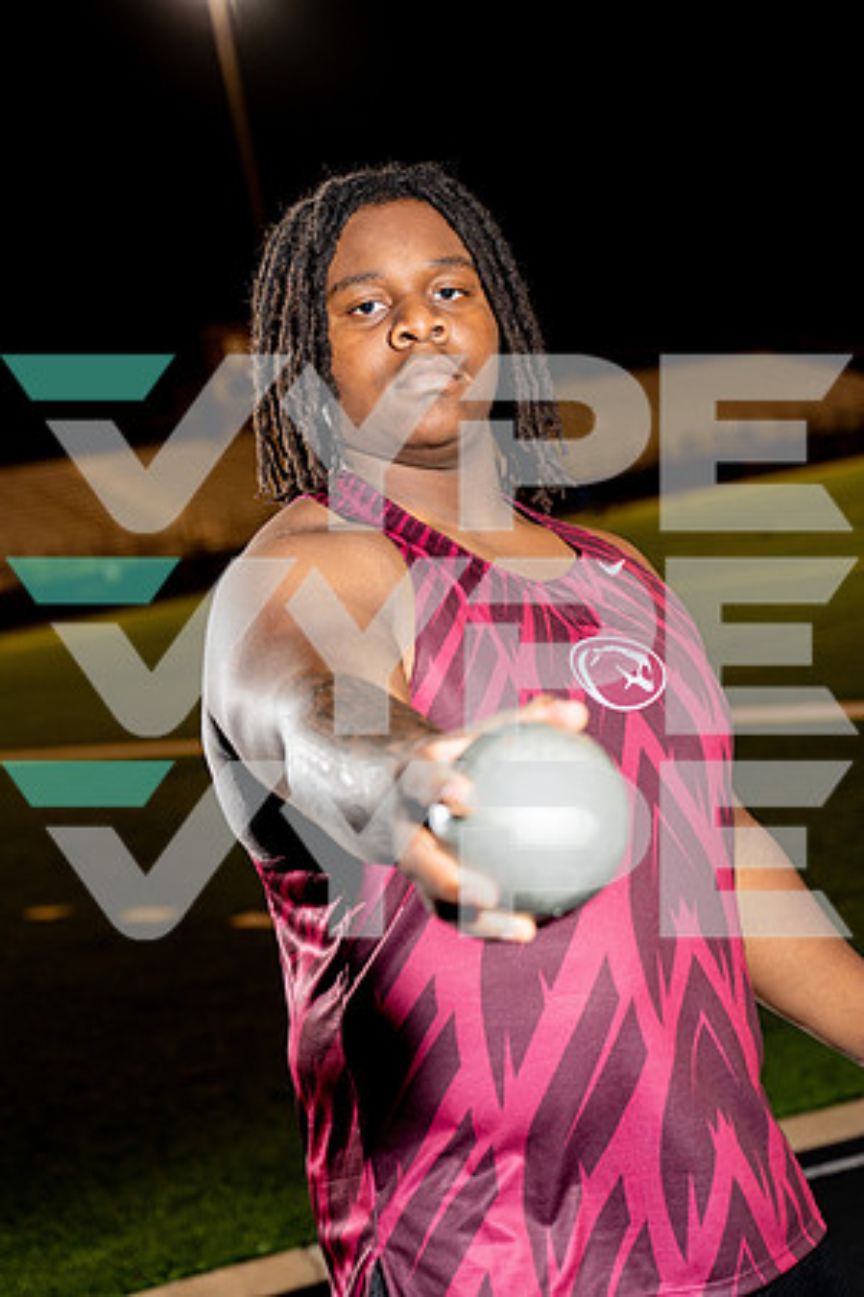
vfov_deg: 28.8
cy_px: 648
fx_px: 2520
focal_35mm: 70
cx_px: 432
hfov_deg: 19.5
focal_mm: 70
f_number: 4
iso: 800
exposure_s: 1/250
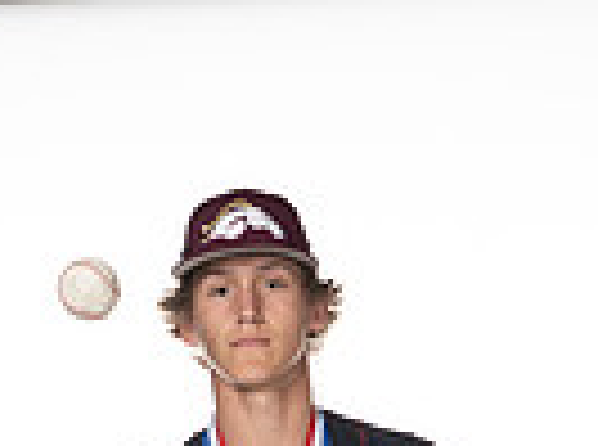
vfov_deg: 9.8
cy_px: 978
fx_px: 2360
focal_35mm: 137
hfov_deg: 14.4
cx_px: 319
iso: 400
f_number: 6.3
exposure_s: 1/250
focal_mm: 42
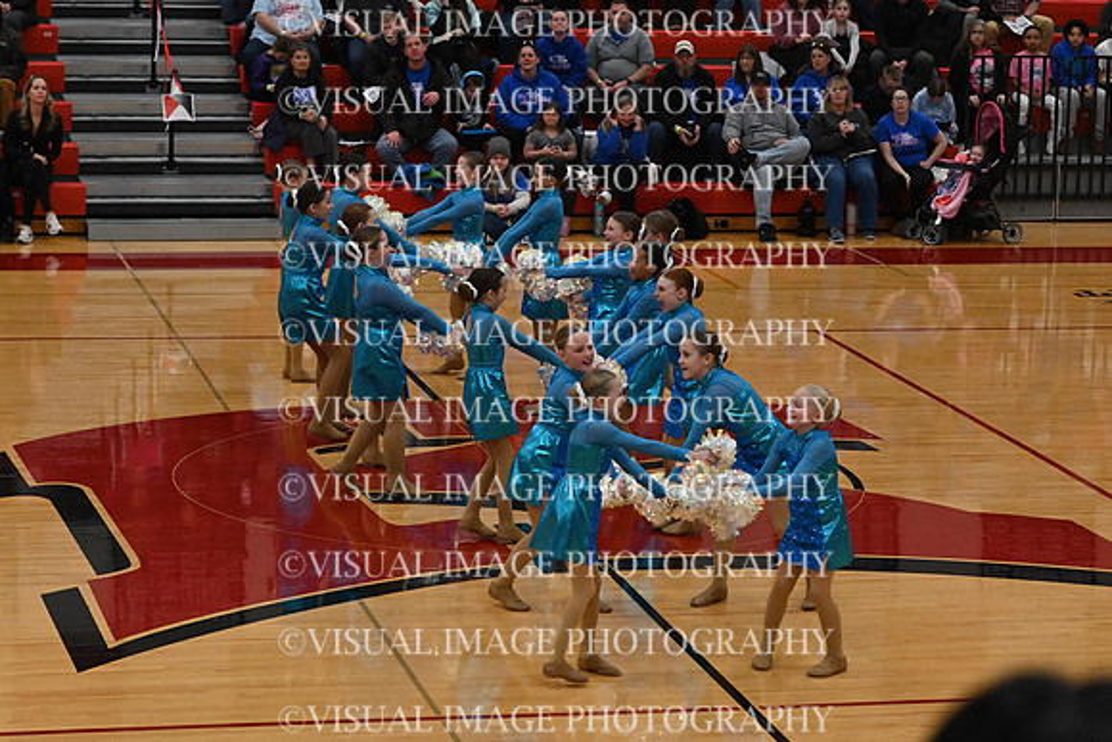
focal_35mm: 105
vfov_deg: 13.0
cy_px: 371
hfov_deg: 19.5
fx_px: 3244
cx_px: 556
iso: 5000
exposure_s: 1/500
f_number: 4
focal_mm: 70
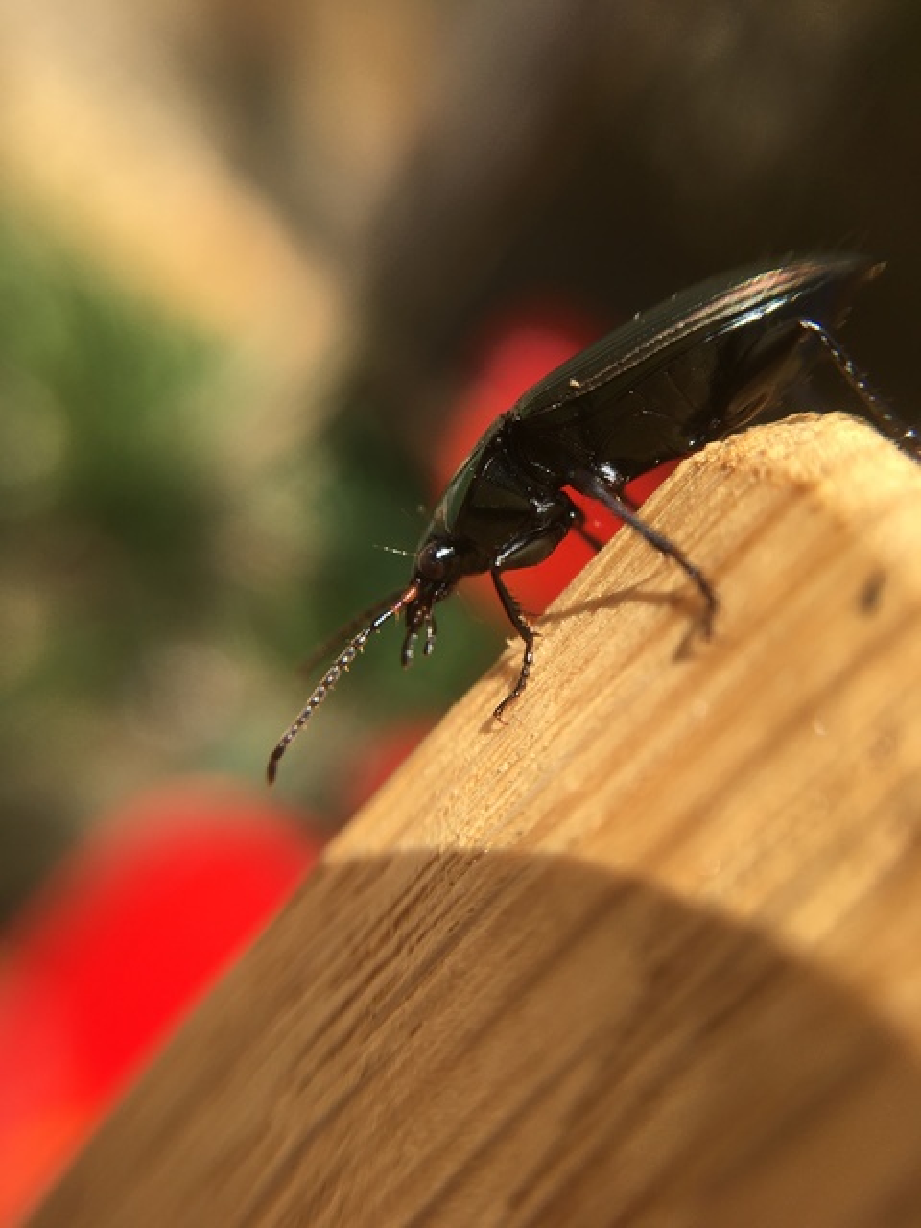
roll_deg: -41.9
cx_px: 460
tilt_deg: -20.6
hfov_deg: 48.2
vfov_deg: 61.7
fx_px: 1029
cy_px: 614
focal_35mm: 29
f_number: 2.2
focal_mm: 4.15
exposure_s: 1/561
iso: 25
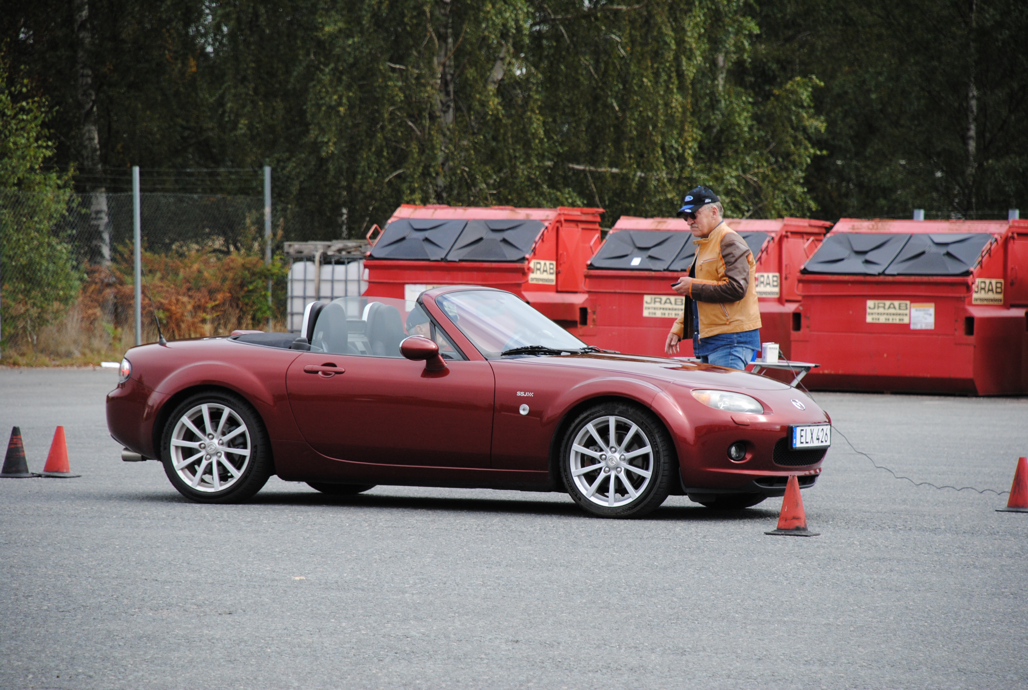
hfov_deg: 10.1
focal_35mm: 202
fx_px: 5794
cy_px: 345
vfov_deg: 6.8
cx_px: 514
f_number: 5.6
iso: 320
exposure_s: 1/500
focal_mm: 135
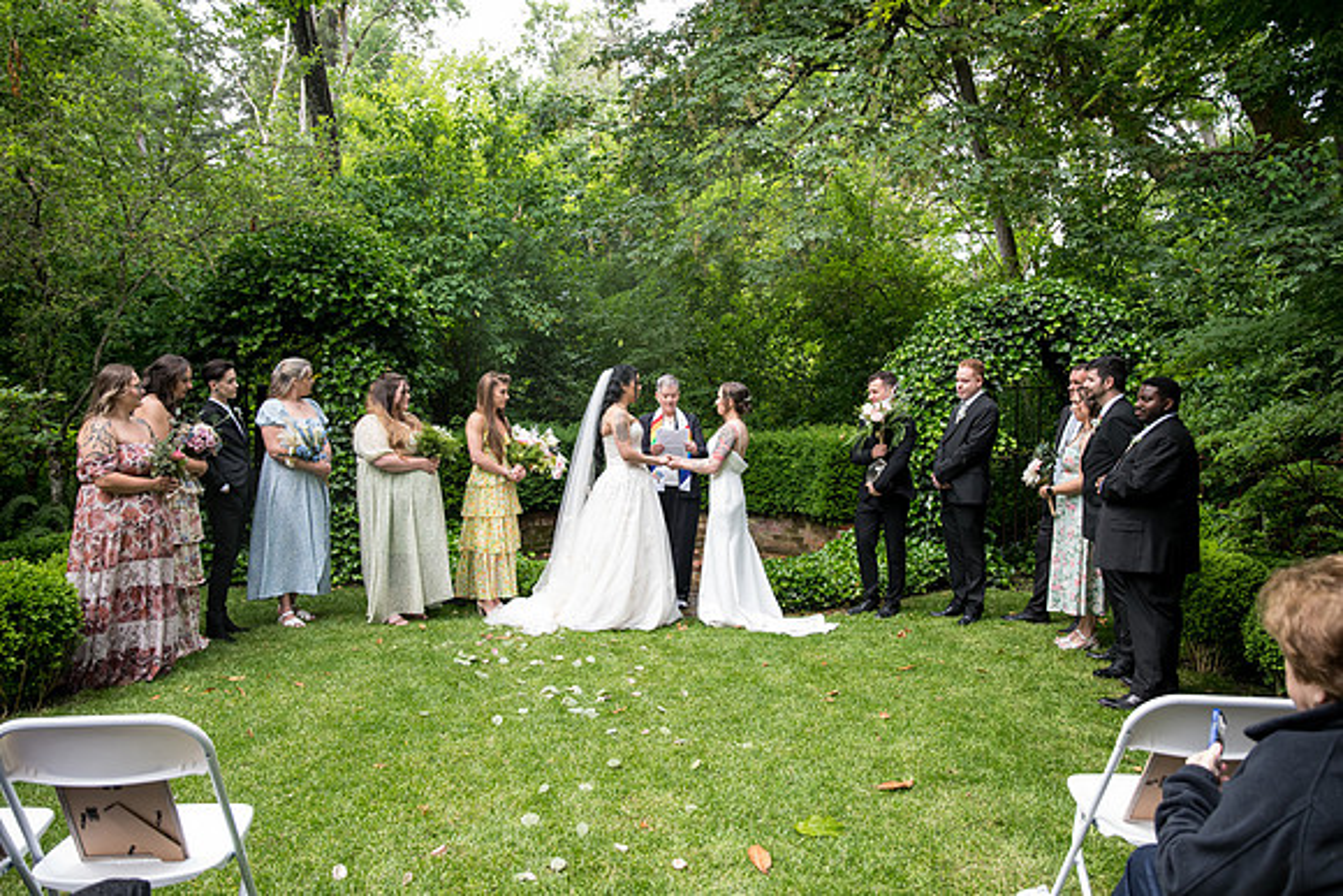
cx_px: 672
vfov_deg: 42.3
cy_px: 448
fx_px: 1157
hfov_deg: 60.3
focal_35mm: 31
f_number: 4
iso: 1000
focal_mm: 31
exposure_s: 1/400
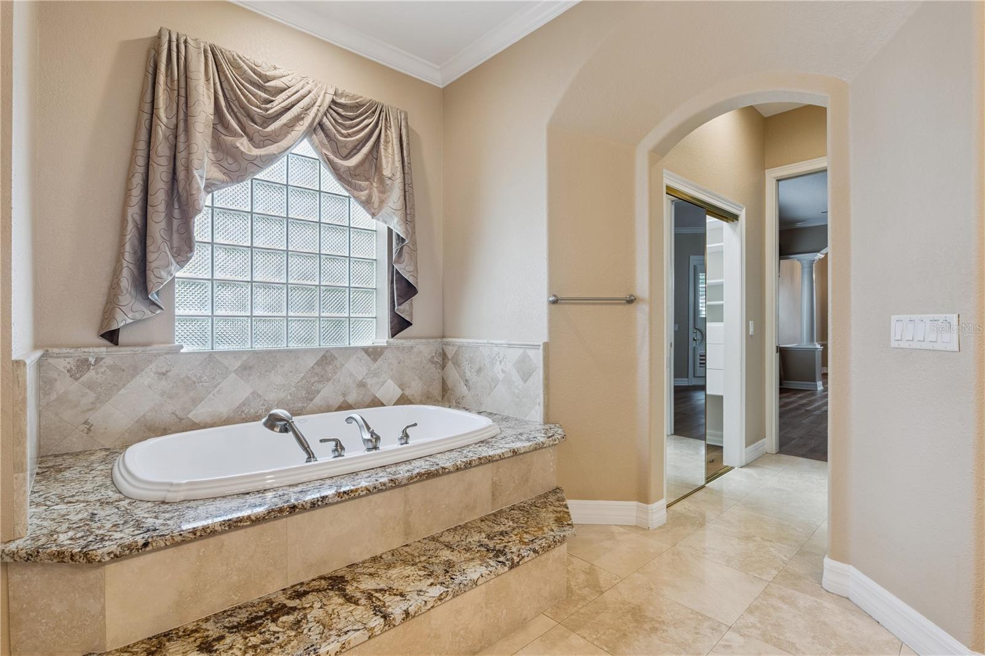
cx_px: 492
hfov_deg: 96.7
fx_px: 438
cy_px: 328
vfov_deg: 73.7
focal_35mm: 16
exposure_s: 1/25
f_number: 10
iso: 800
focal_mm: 16
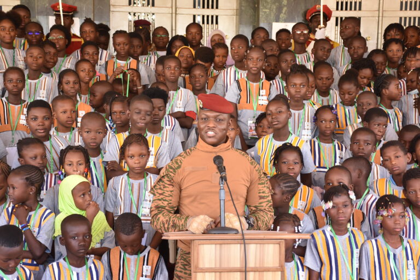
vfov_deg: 20.2
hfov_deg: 29.9
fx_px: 787
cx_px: 210
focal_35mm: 68
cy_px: 140
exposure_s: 1/100
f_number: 4.5
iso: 640
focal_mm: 45
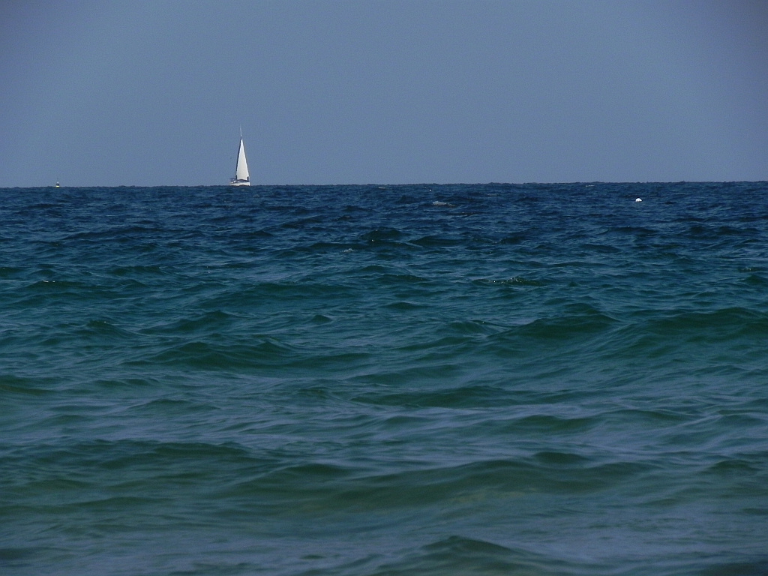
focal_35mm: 425
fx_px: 9429
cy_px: 288
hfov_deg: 4.7
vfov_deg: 3.5
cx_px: 384
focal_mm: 75.7
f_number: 8
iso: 200
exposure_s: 1/1000
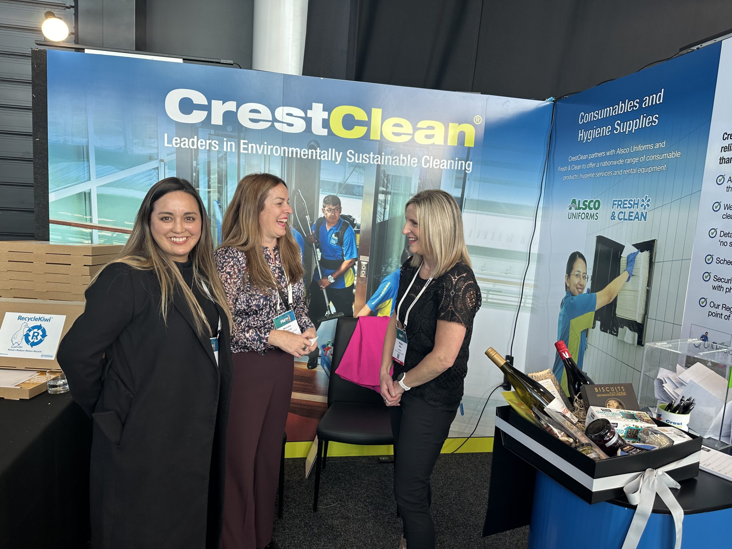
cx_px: 366
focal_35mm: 24
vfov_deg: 56.8
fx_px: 508
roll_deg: -4.6
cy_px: 274
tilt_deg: -7.5
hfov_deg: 71.6
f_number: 1.78
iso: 64
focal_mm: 6.86
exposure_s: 1/121
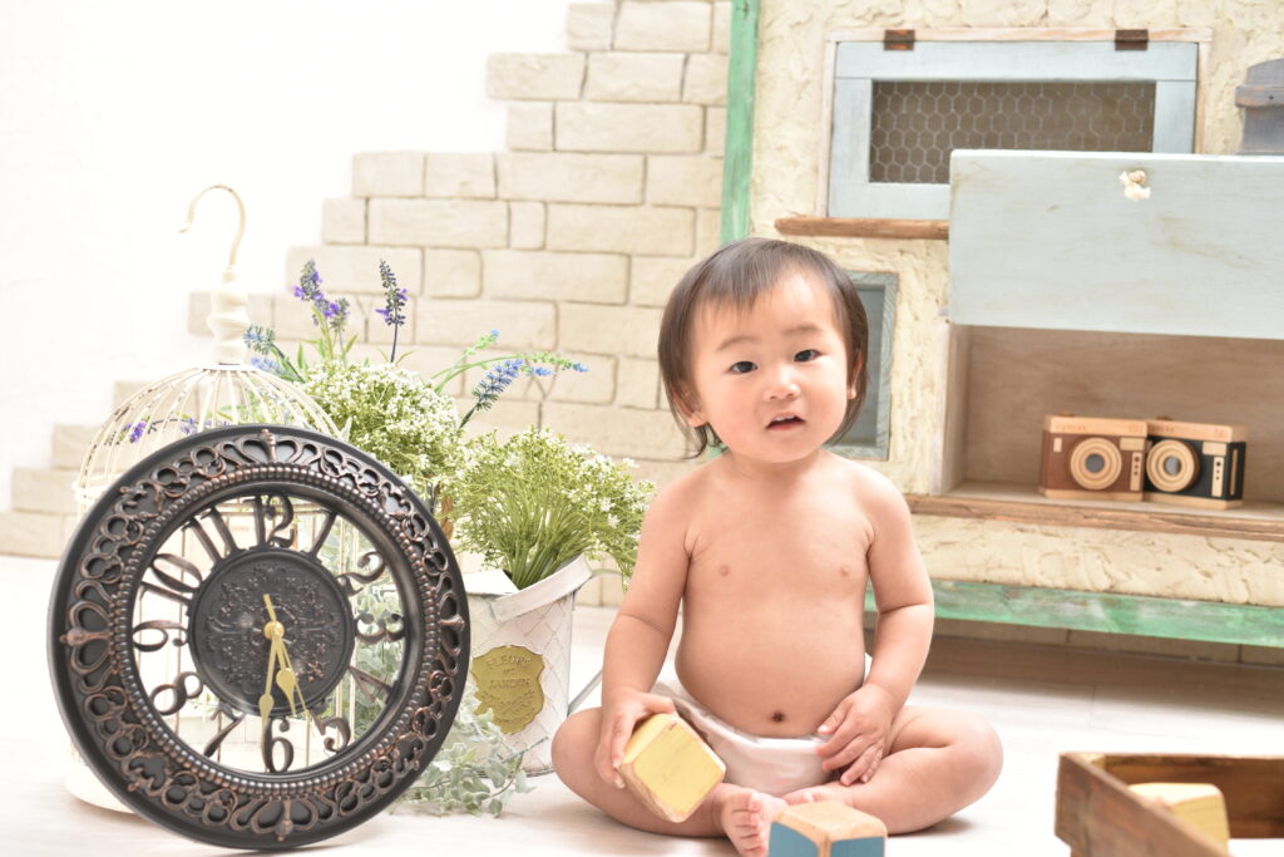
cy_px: 428
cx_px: 642
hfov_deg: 39.6
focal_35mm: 50
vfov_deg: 27.0
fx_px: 1783
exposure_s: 1/160
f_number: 4
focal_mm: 50
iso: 1000
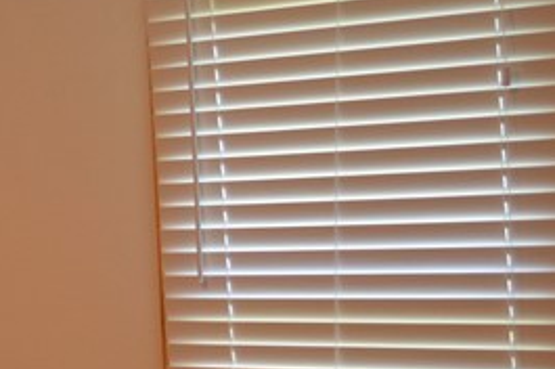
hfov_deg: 14.6
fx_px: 1894
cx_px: -439
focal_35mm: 123
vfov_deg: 11.0
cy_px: 356
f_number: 3.8
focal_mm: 20
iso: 400
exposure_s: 1/60
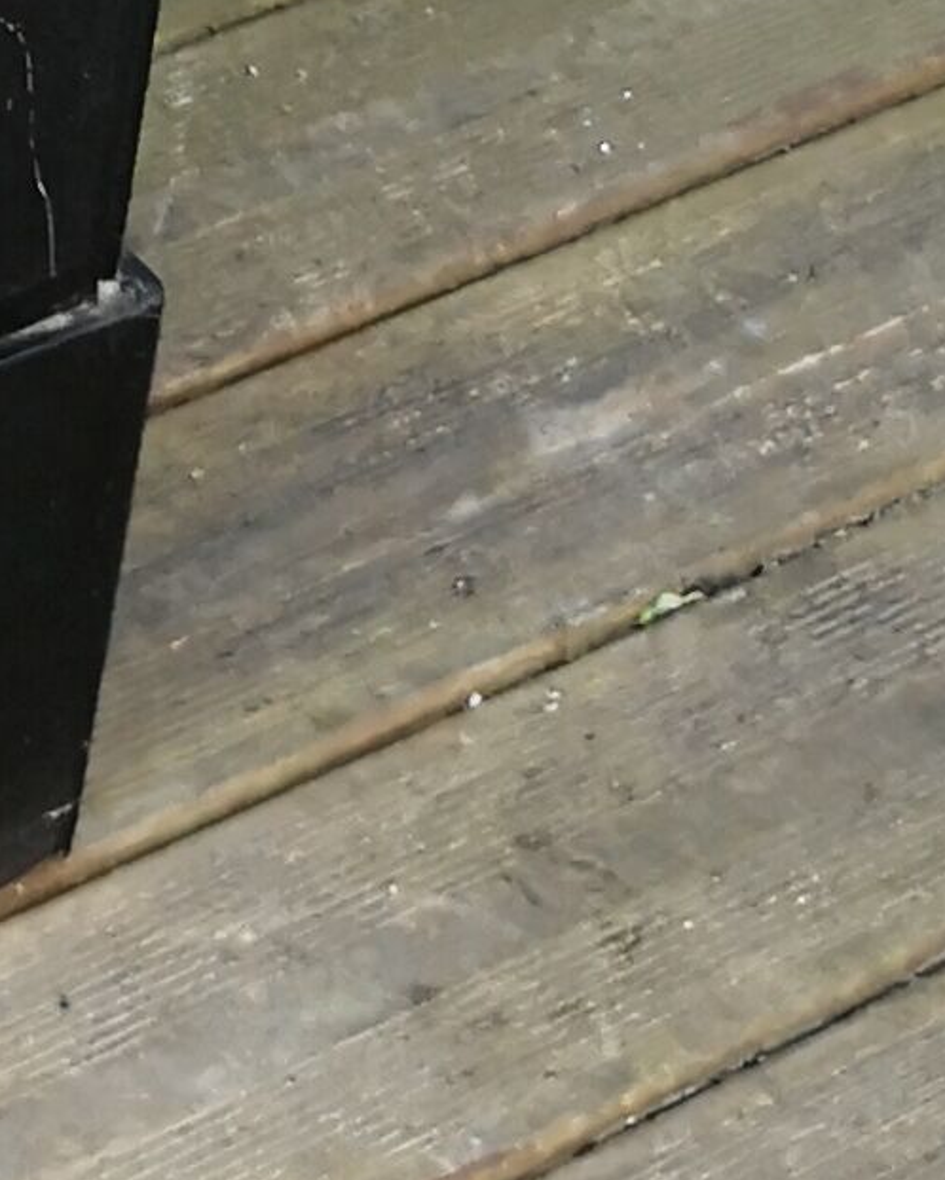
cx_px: -1507
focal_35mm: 168
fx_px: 5870
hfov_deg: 8.3
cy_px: -1567
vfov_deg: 10.1
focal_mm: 3.95
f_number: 1.6
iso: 80
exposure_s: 1/100
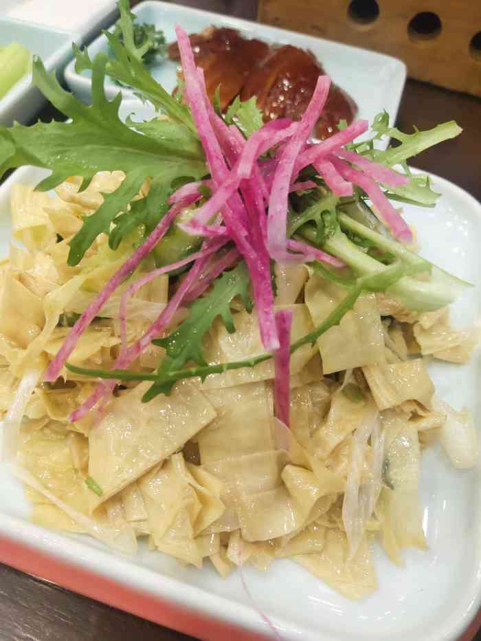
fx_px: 463
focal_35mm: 25
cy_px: 320
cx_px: 240
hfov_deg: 54.9
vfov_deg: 69.4
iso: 199
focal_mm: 4.71
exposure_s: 1/100
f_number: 1.8
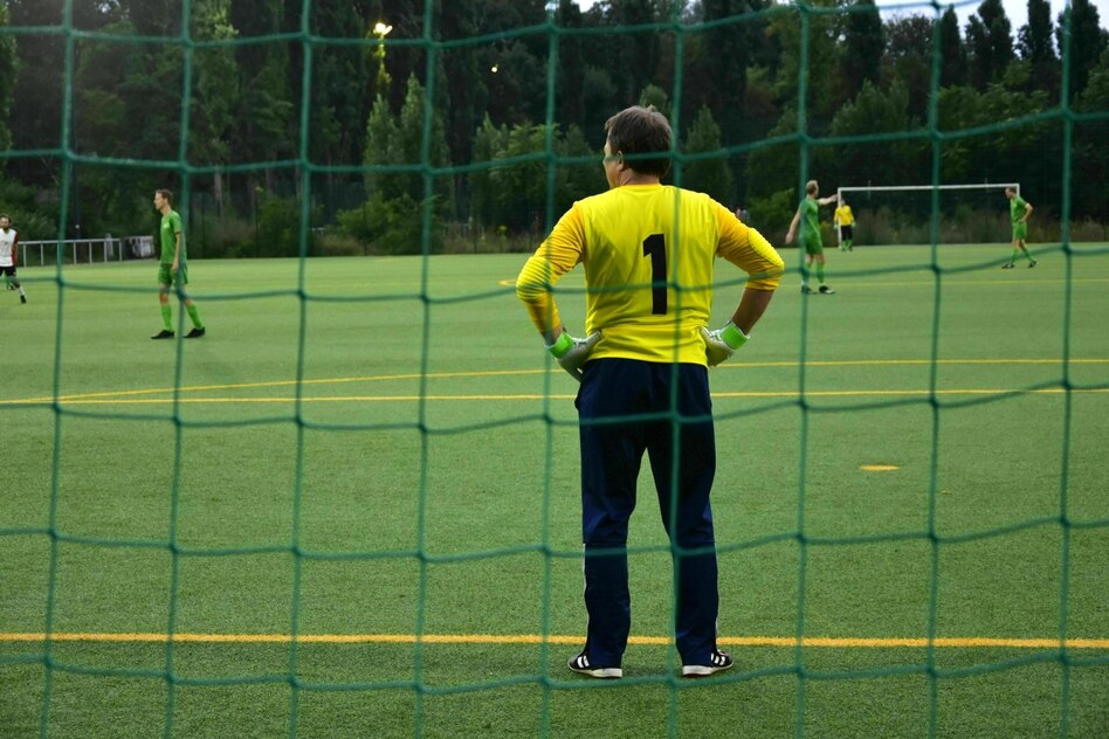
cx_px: 554
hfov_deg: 27.0
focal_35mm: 75
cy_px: 370
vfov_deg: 18.2
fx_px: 2310
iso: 900
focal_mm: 50
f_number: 5
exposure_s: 1/80
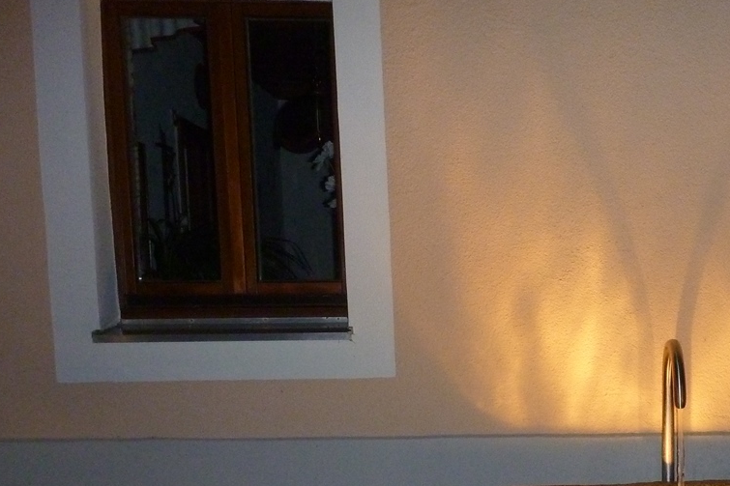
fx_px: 1115
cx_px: 677
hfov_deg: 34.0
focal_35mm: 55
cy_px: 442
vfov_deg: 23.9
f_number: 3.3
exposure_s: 1/10
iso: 400
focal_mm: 4.9
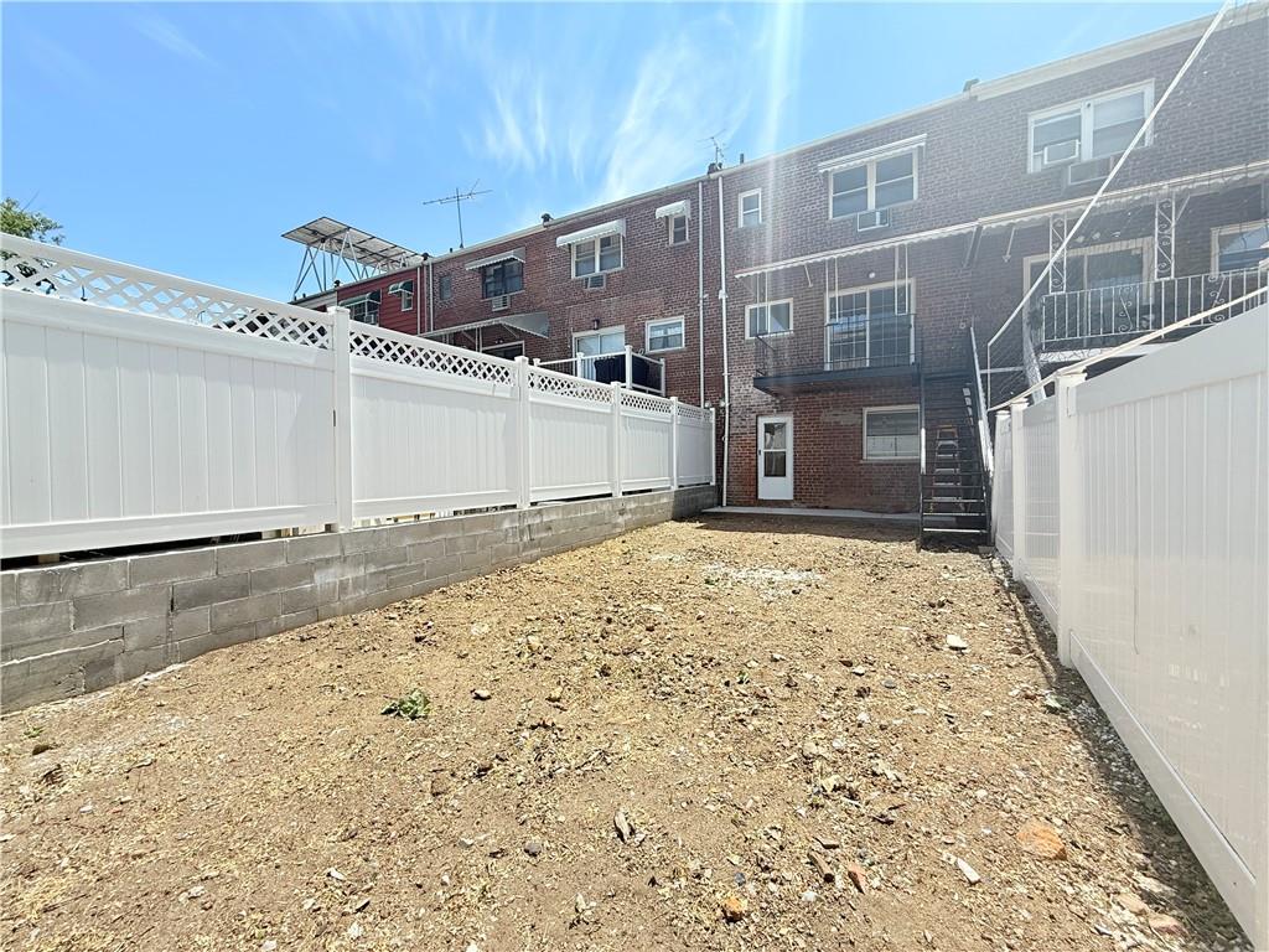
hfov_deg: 102.1
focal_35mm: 14
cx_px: 634
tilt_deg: -1.8
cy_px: 476
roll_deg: +0.0
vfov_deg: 85.7
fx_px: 513
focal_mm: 2.22
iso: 50
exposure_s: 1/809
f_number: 2.2
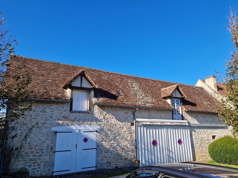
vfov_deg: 56.8
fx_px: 165
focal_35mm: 24
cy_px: 93
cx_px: 115
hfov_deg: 71.6
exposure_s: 1/1004
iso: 50
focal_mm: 5.4
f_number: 1.8
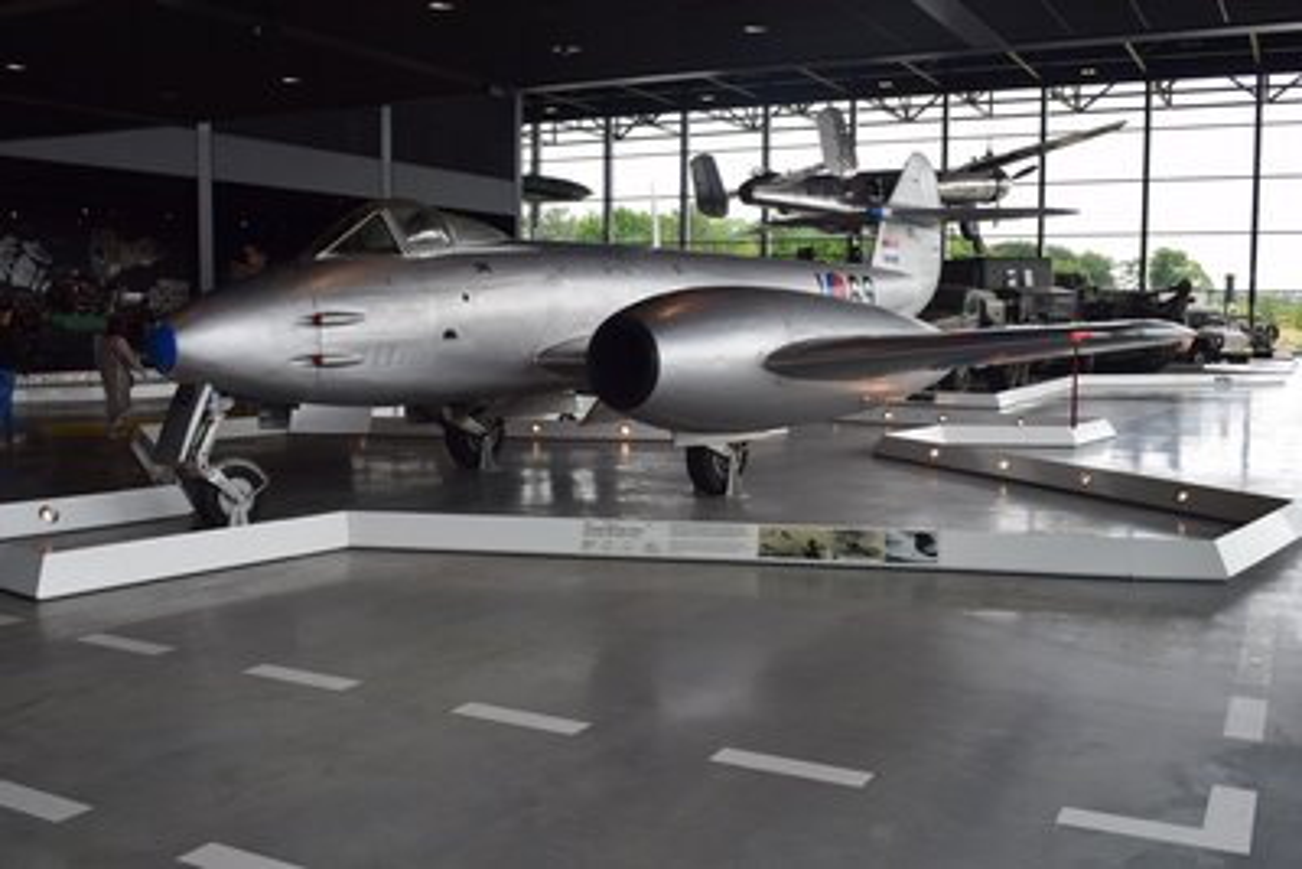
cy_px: 434
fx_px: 1248
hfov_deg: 55.1
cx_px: 651
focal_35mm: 34
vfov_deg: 38.4
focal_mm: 23
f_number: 9
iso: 400
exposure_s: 1/160
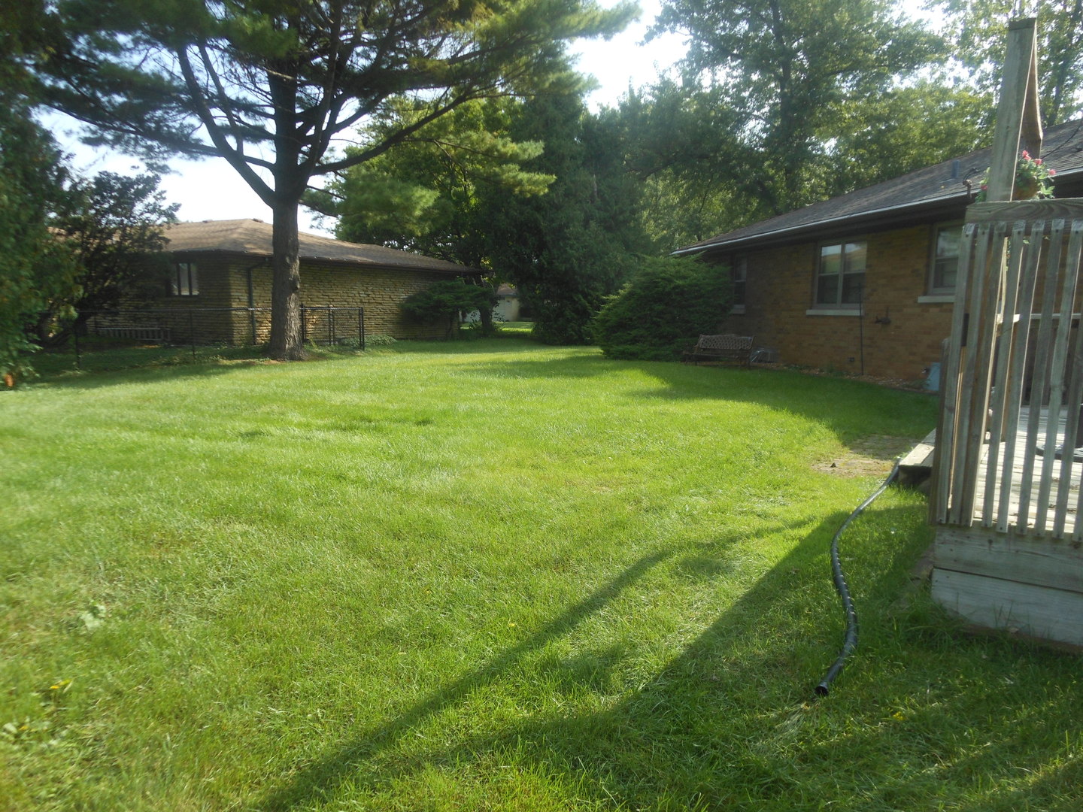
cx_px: 542
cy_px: 406
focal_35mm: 25
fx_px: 782
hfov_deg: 69.4
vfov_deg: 54.9
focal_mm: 4.5
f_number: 3.2
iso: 80
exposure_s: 1/400
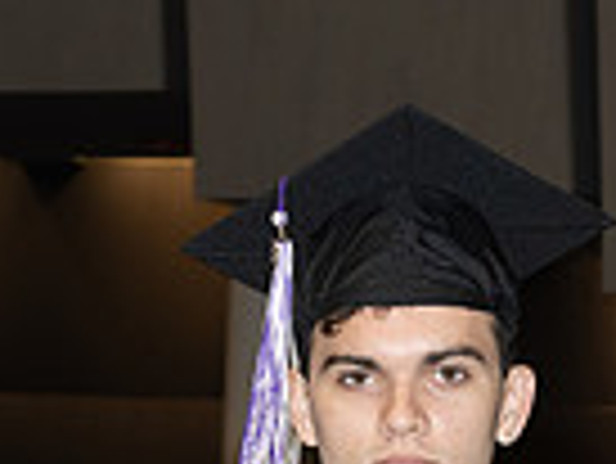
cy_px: 850
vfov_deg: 5.7
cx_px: 466
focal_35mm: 255
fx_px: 4542
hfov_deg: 7.7
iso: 1000
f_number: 5
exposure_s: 1/125
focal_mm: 48
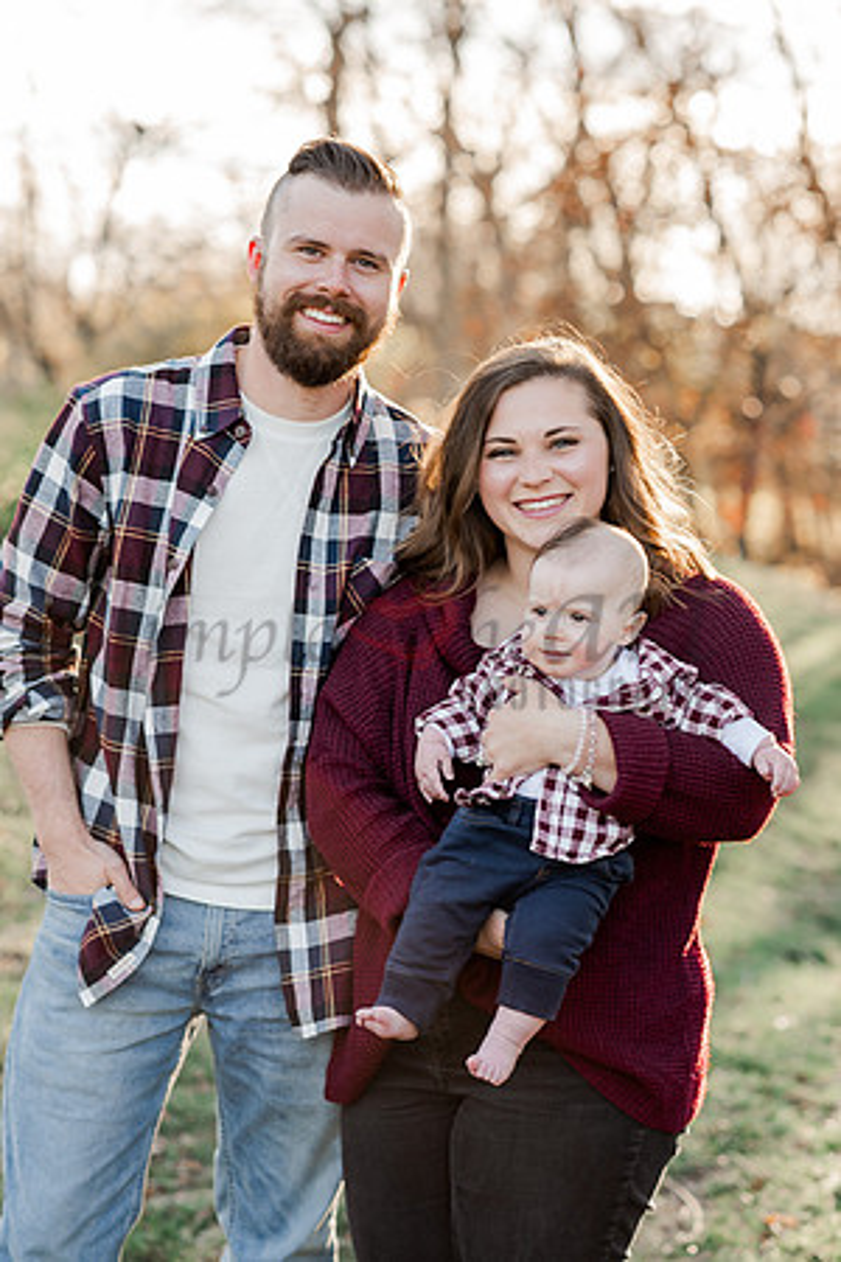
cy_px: 631
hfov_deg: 16.1
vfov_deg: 23.9
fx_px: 2978
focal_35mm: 85
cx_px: 420
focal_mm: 85
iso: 320
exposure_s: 1/400
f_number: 3.2
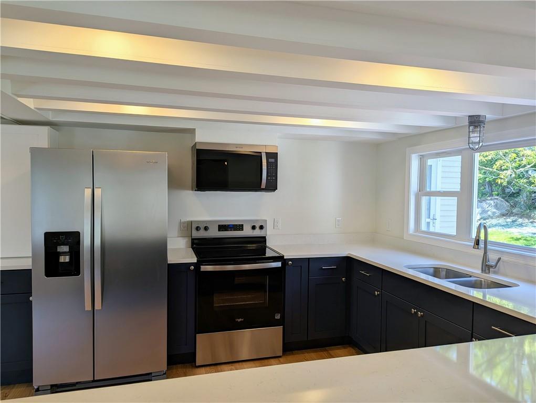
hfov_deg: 71.5
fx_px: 372
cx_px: 268
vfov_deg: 56.9
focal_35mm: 24
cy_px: 202
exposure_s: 1/120
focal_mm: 6.81
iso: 33
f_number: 1.85
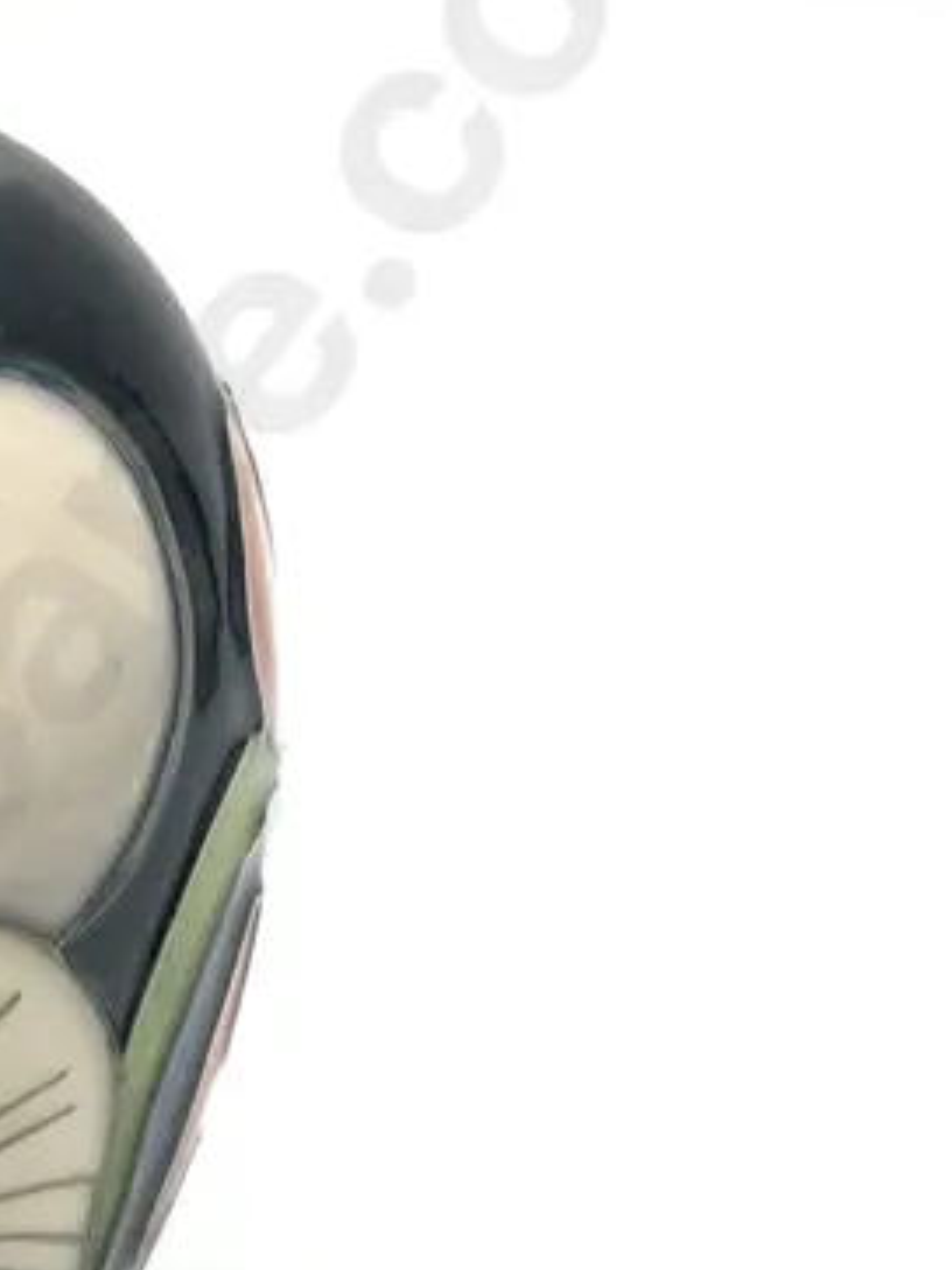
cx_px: -259
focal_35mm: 79
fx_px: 2899
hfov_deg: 17.6
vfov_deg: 24.3
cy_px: 1053
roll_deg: +0.2
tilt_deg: -27.7
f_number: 1.8
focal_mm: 3.99
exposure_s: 1/314
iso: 20
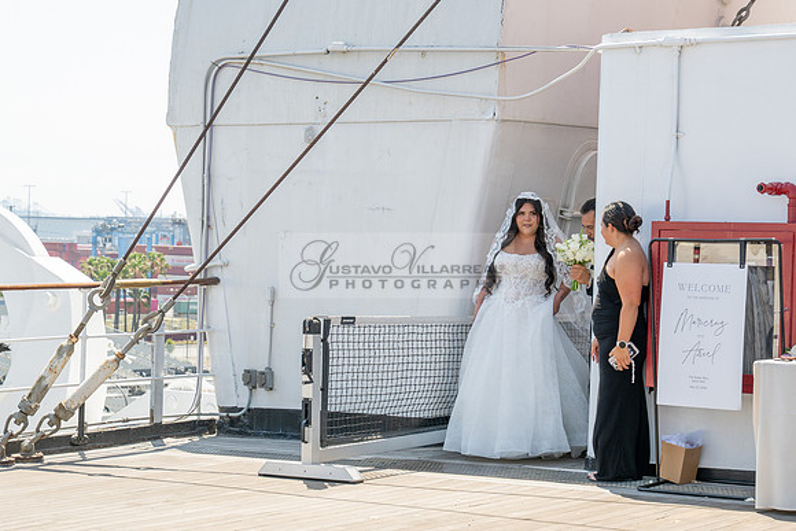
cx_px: 440
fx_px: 1973
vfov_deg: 15.3
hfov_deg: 22.8
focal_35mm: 89
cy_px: 336
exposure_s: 1/200
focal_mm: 70
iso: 200
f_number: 9
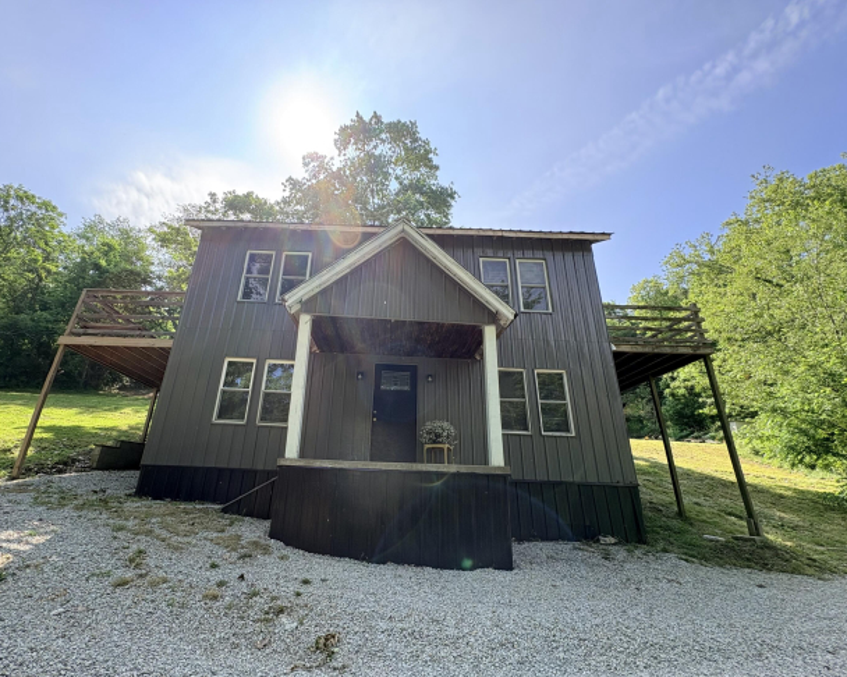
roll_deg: -1.1
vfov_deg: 84.0
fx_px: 376
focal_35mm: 15
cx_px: 387
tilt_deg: +21.7
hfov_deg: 96.6
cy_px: 347
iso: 64
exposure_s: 1/596
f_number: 2.2
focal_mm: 2.22
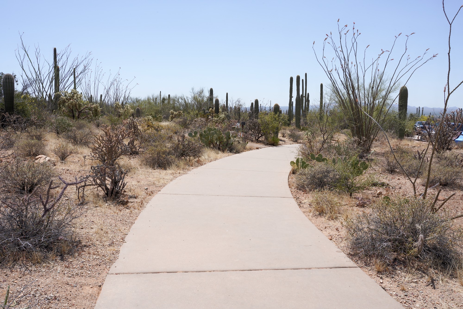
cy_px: 154
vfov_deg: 42.3
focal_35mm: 31
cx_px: 232
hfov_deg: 60.3
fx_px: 399
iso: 100
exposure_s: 1/80
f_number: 20
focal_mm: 31
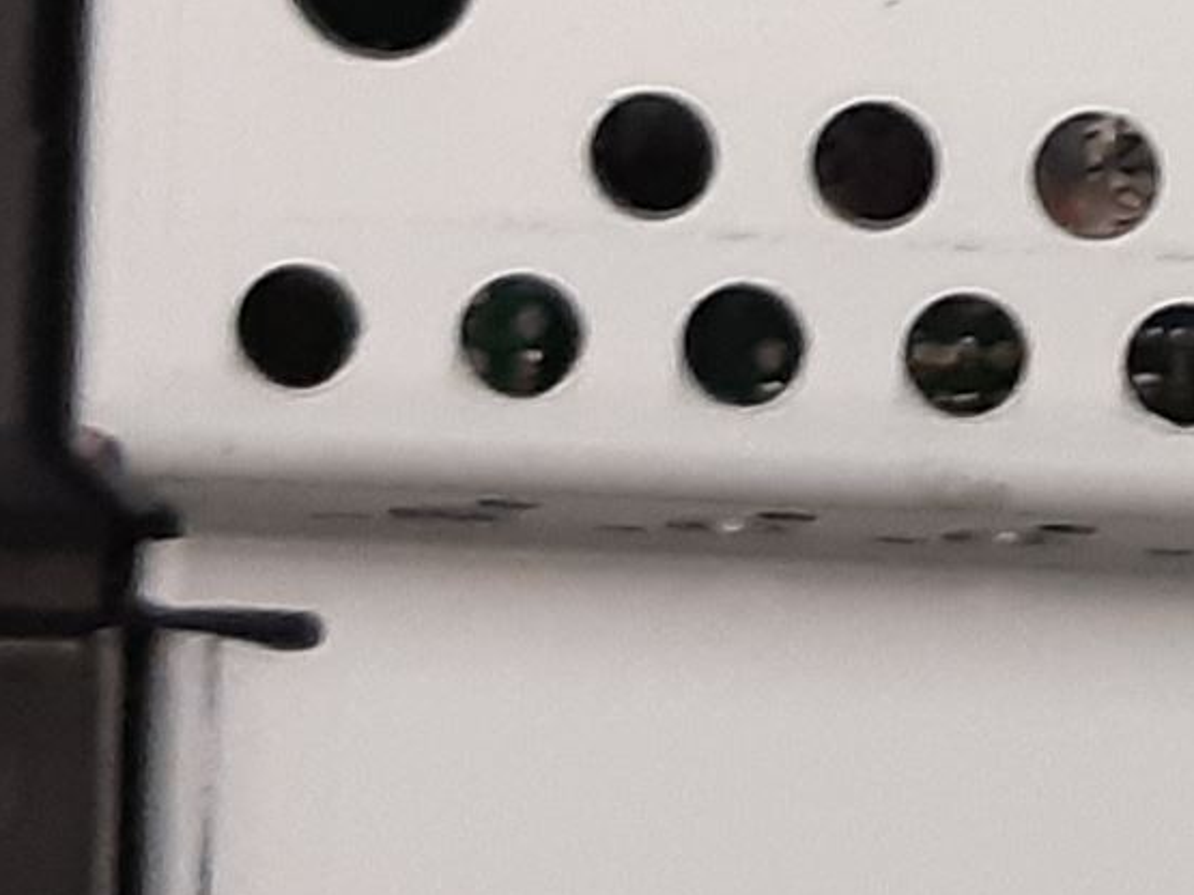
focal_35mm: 96
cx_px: 1783
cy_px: -523
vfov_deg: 14.2
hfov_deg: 18.2
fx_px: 3311
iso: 200
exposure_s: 1/50
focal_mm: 3.93
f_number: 1.7
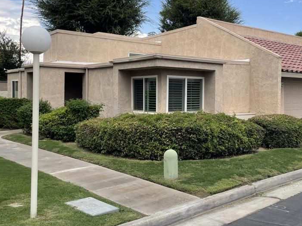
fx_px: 331
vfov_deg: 37.6
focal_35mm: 38
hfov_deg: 48.7
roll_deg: -1.1
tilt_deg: -0.7
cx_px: 183
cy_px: 97
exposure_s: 1/2212
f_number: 1.6
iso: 32
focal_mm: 4.2
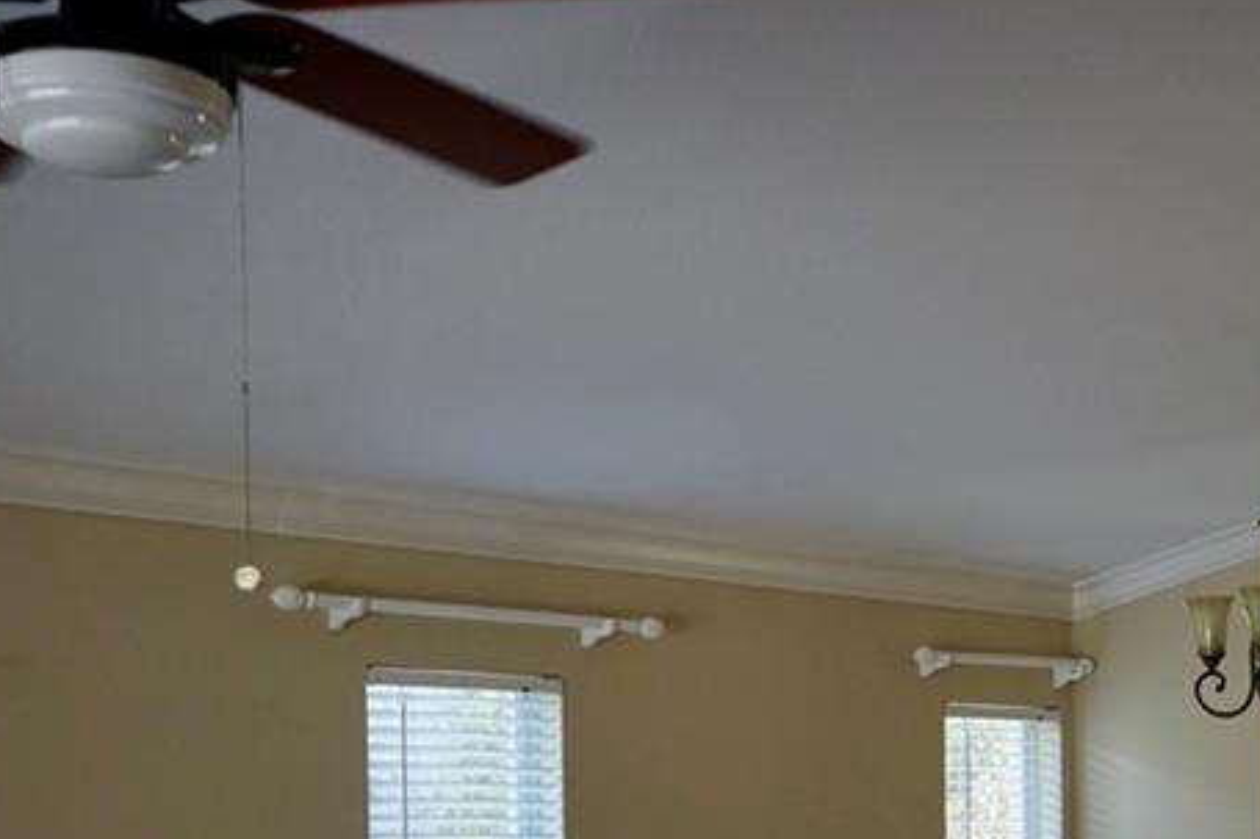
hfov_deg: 31.7
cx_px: 806
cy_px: 886
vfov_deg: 20.7
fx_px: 2204
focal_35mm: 63
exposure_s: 1/160
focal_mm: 28
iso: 640
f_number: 4
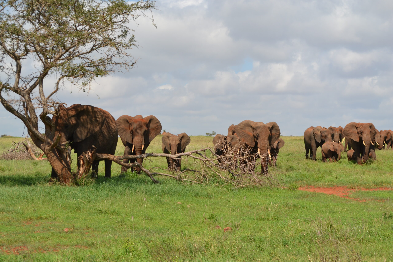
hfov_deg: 24.6
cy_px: 131
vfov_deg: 16.6
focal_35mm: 82
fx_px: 901
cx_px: 196
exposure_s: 1/250
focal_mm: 55
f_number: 8
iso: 100
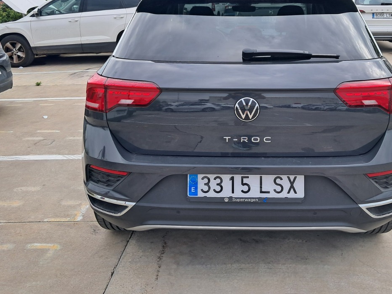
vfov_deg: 38.4
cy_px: 106
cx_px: 242
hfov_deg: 49.7
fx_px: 419
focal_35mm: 37
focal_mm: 4
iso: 50
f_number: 1.8
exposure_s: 1/196
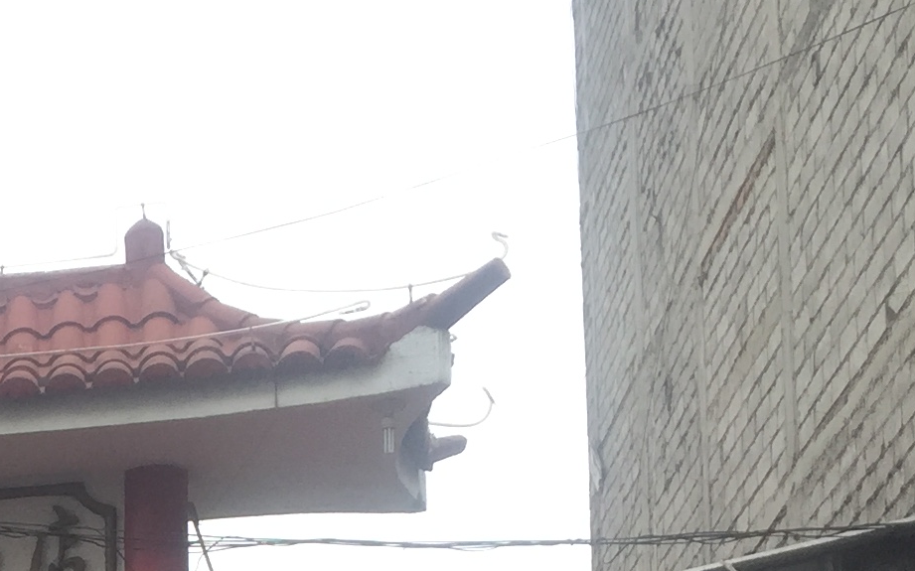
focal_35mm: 109
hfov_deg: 18.0
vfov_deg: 10.8
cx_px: -248
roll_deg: -1.2
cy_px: 1178
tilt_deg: +5.5
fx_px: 2717
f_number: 2.2
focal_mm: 4.15
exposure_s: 1/494
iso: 32
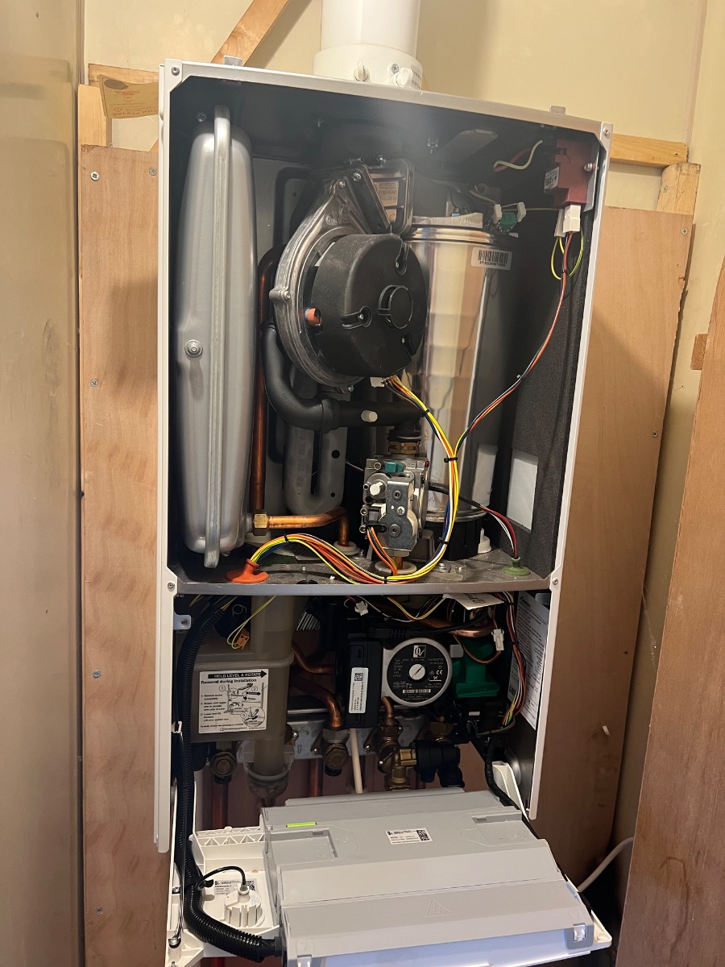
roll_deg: -2.5
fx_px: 726
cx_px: 362
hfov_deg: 53.1
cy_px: 484
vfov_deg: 67.3
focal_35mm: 26
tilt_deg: -9.4
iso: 160
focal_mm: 5.7
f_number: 1.5
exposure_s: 1/50
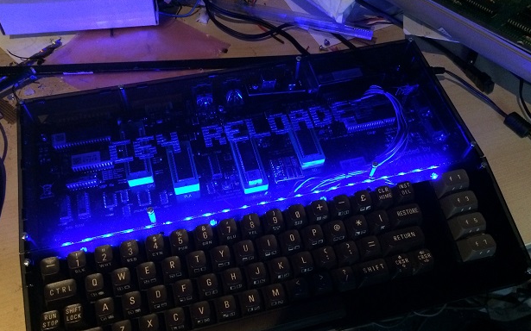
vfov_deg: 39.2
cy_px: 200
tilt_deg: -59.5
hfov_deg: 59.7
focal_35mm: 32
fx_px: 463
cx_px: 259
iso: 400
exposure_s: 1/15
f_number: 2.2
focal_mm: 4.15
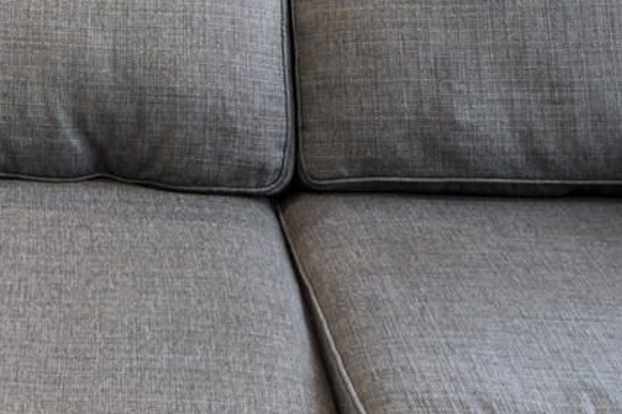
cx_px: -3
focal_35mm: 77
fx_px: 1330
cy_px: -444
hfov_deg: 25.0
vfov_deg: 14.4
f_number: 10
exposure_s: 1/1.67
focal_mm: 16
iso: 250
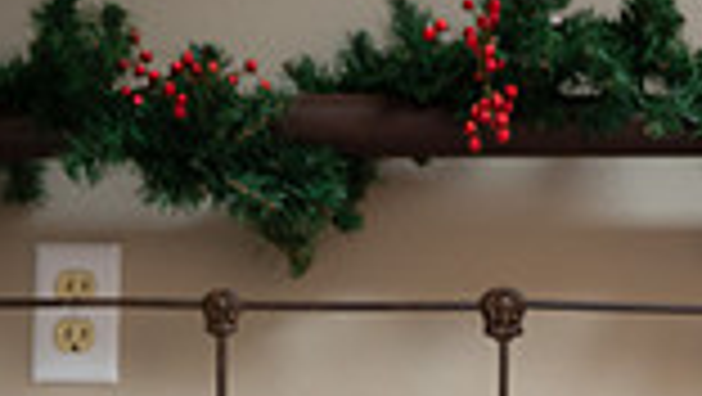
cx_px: 536
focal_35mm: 136
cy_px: 763
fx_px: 2533
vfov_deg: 8.5
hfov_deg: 15.7
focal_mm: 35
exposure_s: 1/100
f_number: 3.5
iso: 1250
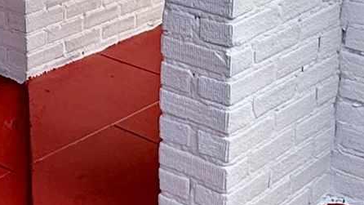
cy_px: -66
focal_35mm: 105
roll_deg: +1.8
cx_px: -36
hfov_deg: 19.5
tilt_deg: -13.1
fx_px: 1014
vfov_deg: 11.2
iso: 40
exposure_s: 1/150
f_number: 2.2
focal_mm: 2.22
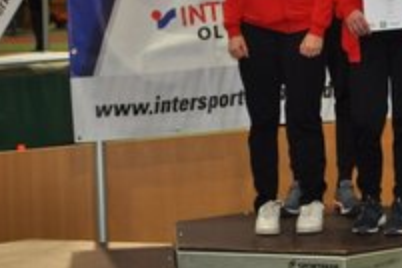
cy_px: 6
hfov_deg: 13.6
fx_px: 1664
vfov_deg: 9.2
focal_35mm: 149
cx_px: 384
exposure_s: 1/60
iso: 800
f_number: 5.6
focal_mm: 50
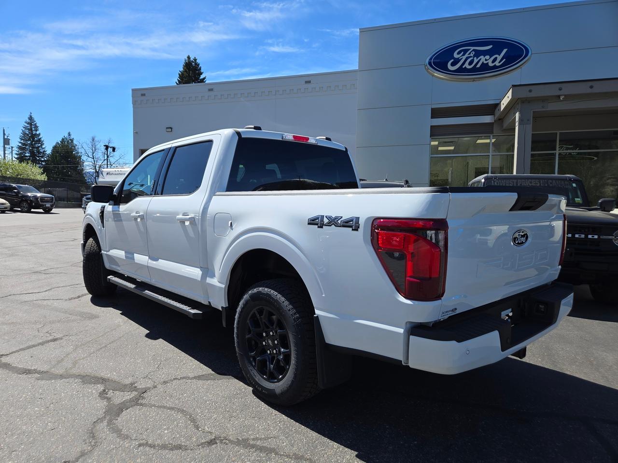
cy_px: 232
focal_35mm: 23
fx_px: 411
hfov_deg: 73.9
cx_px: 309
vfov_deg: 58.9
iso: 25
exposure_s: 1/1628
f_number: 1.8
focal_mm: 5.4
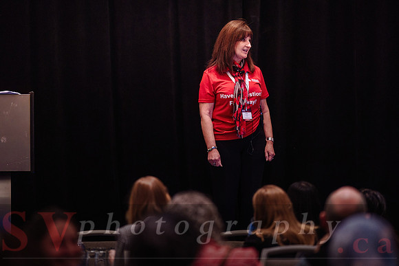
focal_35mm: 241
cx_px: 178
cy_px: 107
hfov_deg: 8.5
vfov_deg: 5.7
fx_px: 2670
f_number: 2.8
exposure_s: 1/100
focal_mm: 200
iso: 1600
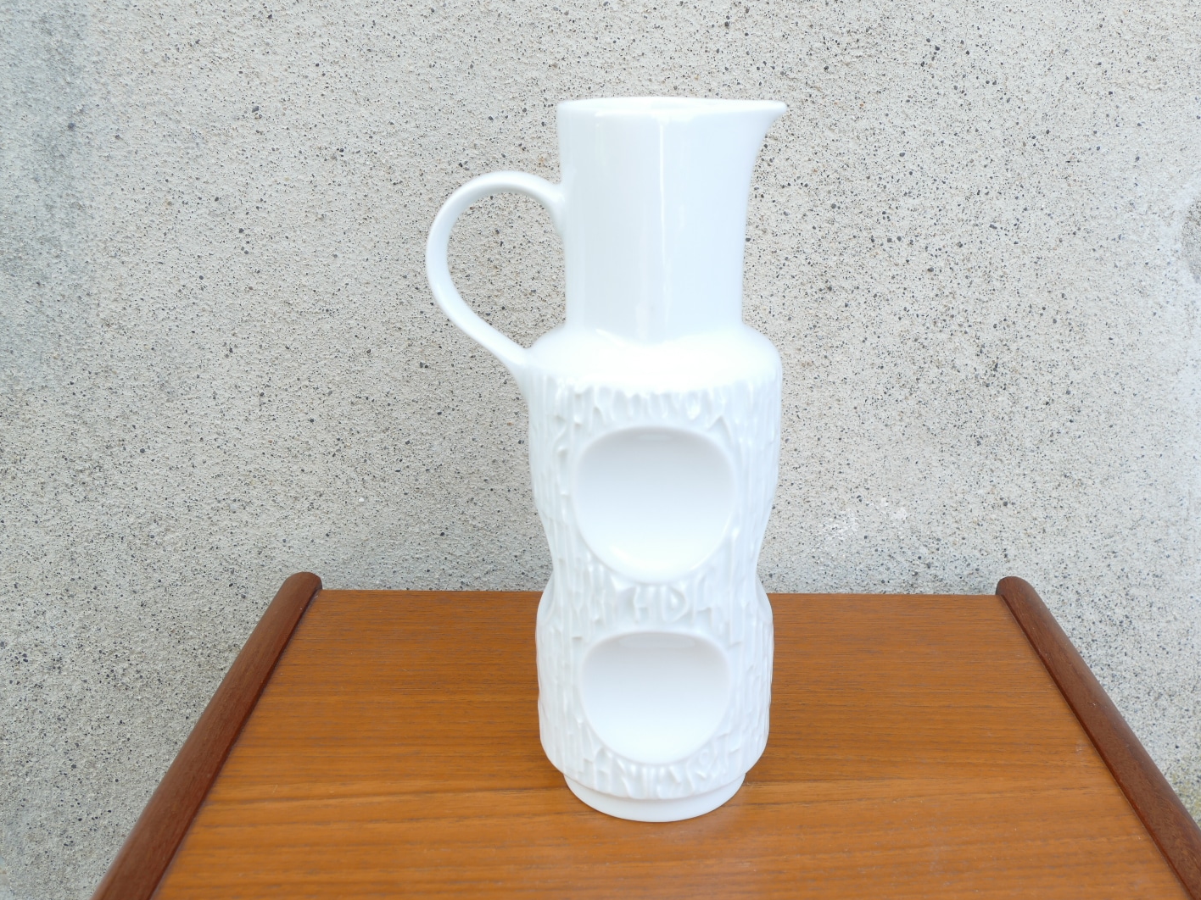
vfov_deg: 42.9
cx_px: 682
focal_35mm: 33
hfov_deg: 55.2
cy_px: 454
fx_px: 1145
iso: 125
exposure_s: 1/80
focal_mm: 11.1
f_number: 4
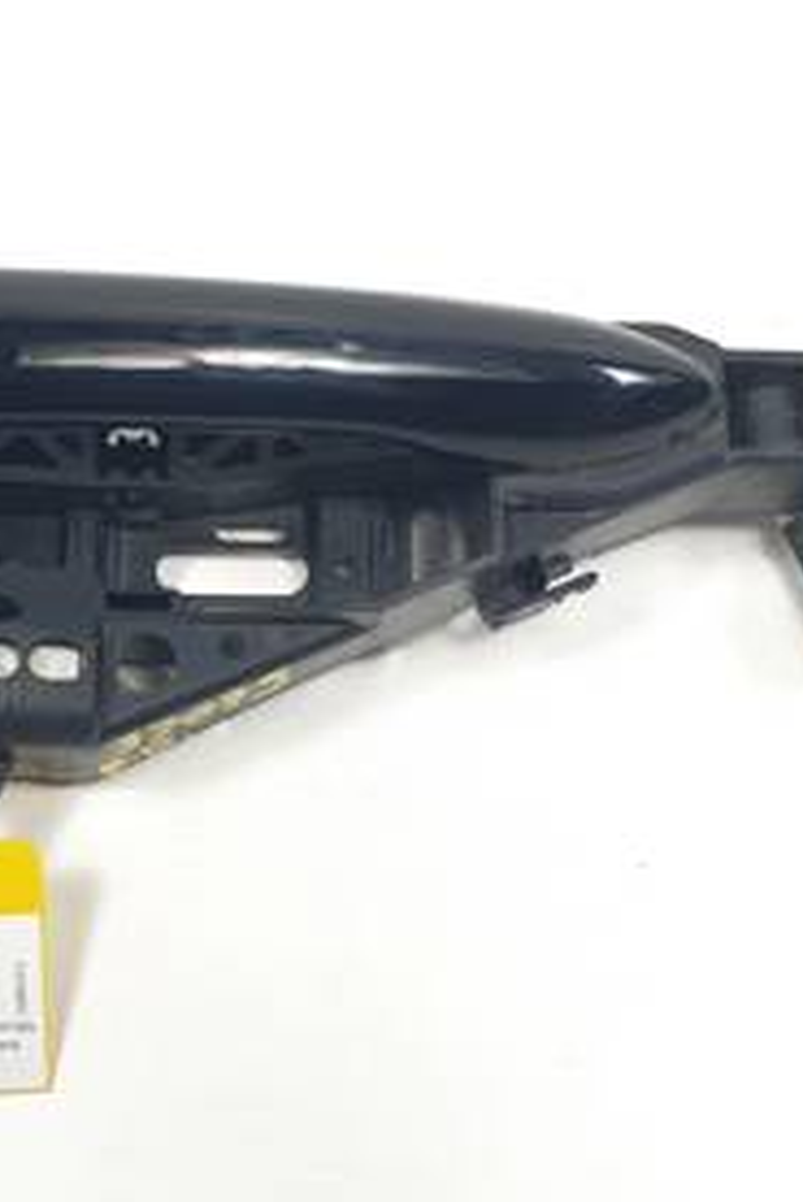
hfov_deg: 33.1
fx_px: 1303
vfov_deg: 49.5
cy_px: 616
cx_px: 135
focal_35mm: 39
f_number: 2.4
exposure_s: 1/159
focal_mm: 4.3
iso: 50
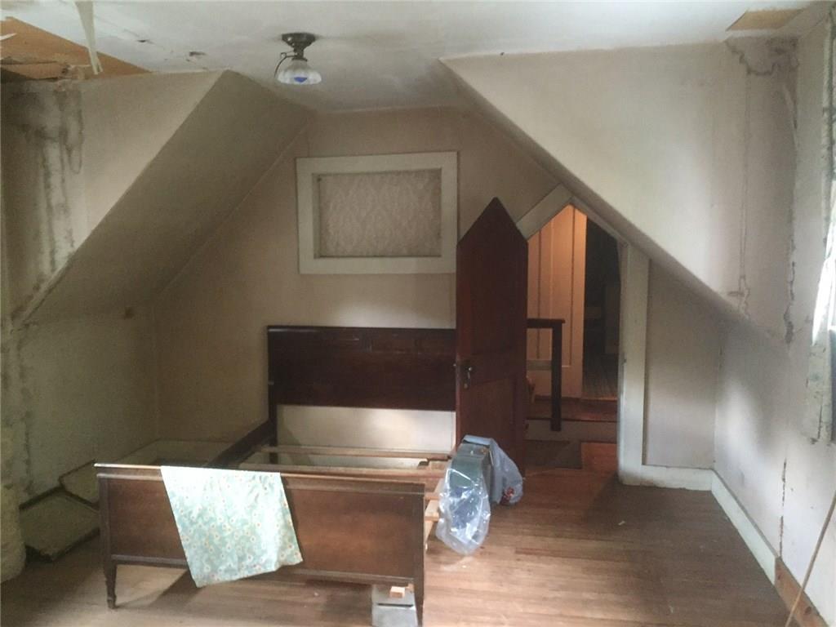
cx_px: 418
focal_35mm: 29
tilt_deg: -4.8
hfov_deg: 61.7
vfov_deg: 48.2
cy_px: 314
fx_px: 700
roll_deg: +0.9
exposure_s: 1/15
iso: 320
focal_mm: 4.15
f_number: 2.2
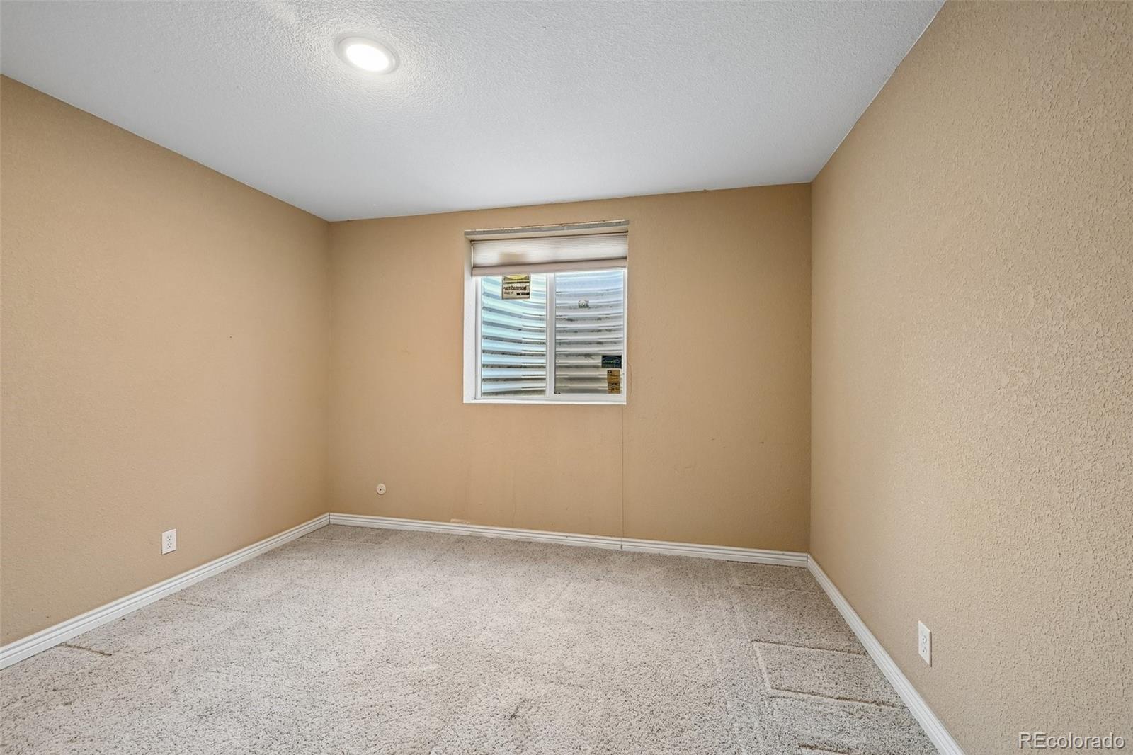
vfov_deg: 81.2
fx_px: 440
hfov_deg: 104.3
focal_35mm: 14
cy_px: 378
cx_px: 566
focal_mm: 14
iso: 400
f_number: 10
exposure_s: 1/6
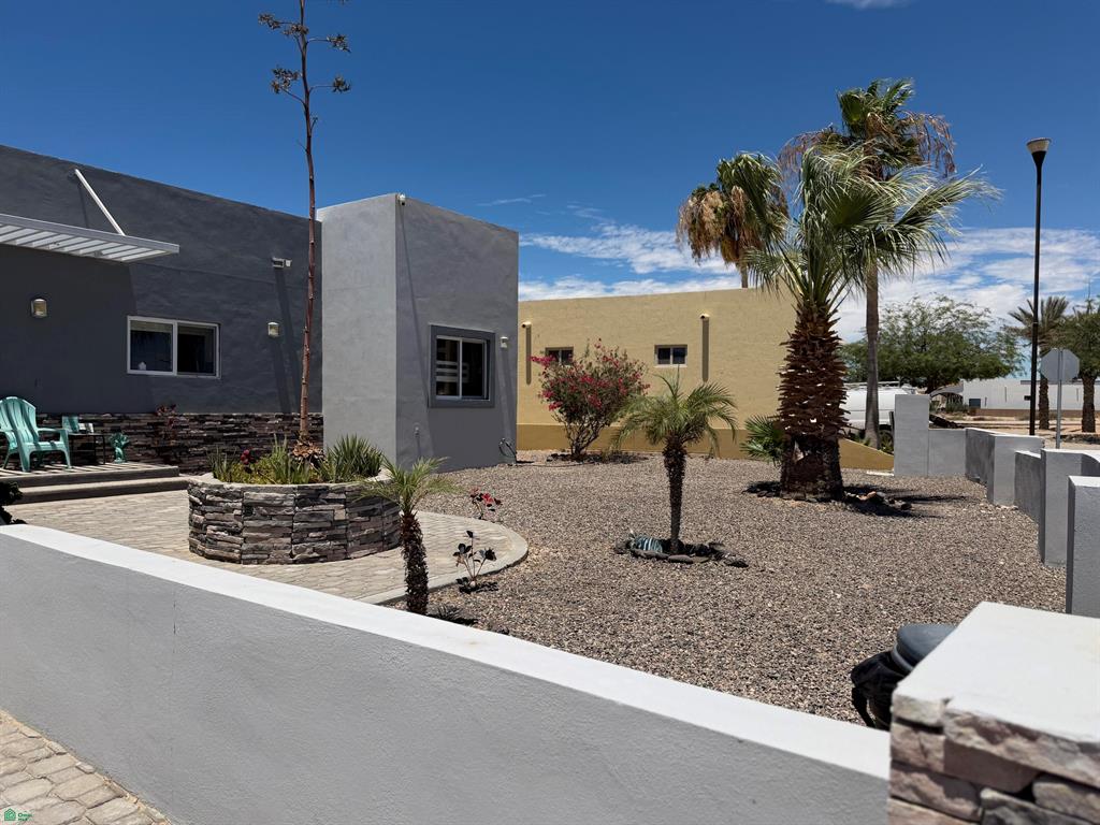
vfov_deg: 56.8
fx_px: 763
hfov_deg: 71.6
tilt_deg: -0.3
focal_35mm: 24
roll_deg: -0.6
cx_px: 550
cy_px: 412
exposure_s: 1/10309
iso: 80
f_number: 1.78
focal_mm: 6.76
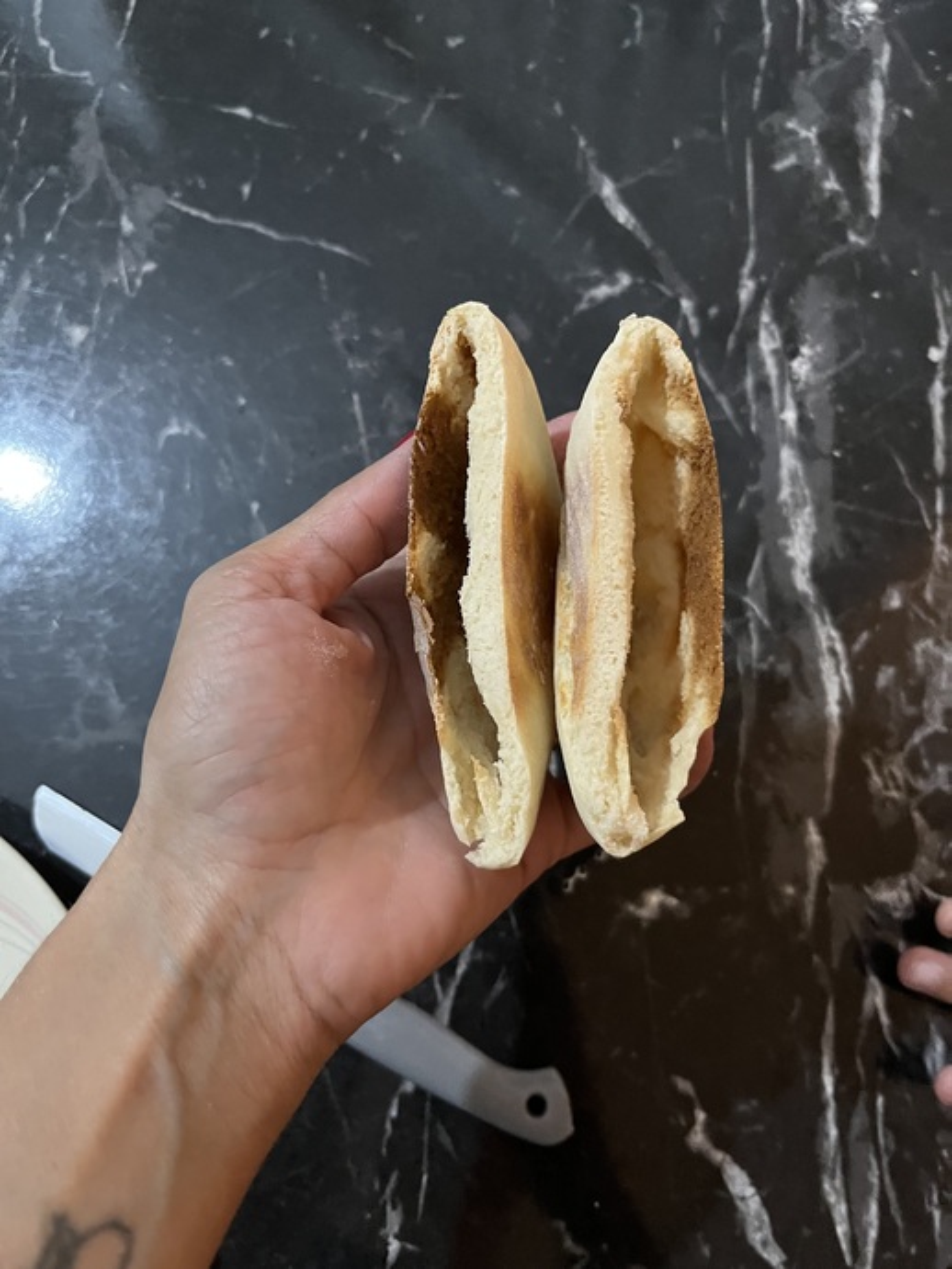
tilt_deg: -75.6
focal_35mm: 26
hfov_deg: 53.1
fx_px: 953
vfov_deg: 67.3
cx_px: 476
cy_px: 634
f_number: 1.6
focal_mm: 5.1
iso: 640
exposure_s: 1/33
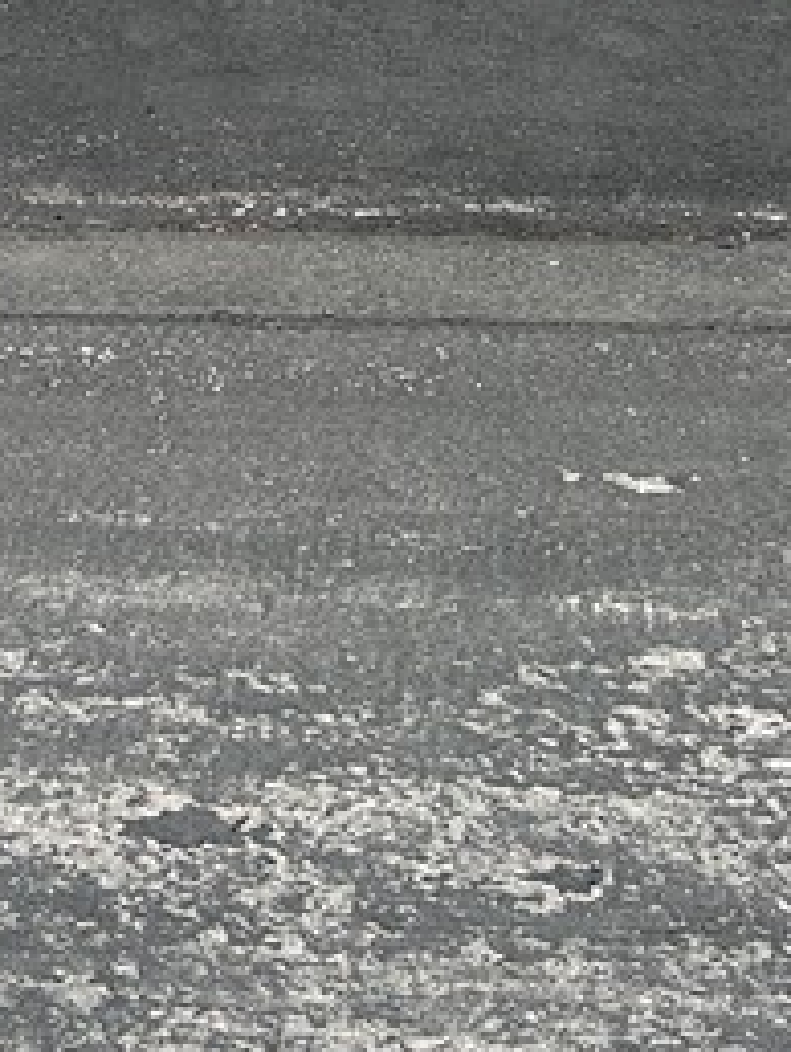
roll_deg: -0.3
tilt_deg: -6.0
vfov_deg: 17.4
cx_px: 77
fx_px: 3133
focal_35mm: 103
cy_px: -449
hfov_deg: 14.2
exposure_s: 1/2208
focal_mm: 5.7
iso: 50
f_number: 1.5
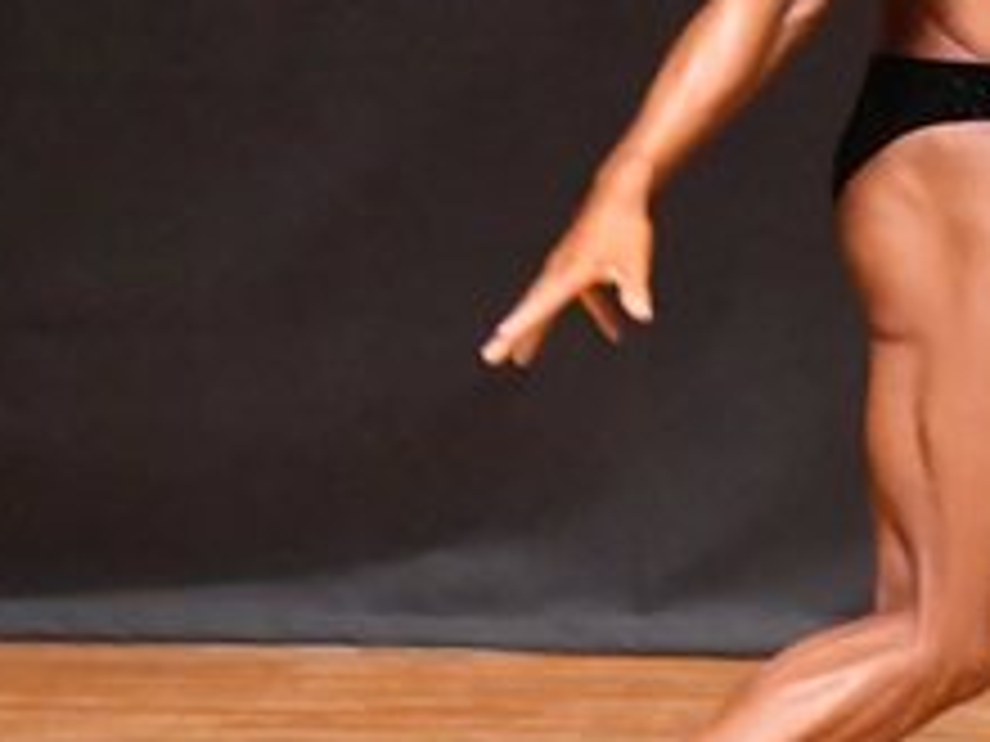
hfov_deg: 2.3
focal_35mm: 863
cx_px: 1064
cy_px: 81
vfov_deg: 1.7
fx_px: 24681
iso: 12800
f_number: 5.6
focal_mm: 170
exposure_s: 1/400
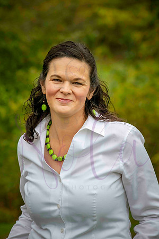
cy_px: 120
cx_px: 80
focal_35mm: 155
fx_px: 1027
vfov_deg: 13.2
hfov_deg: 8.9
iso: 2000
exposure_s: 1/800
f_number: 9
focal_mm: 155
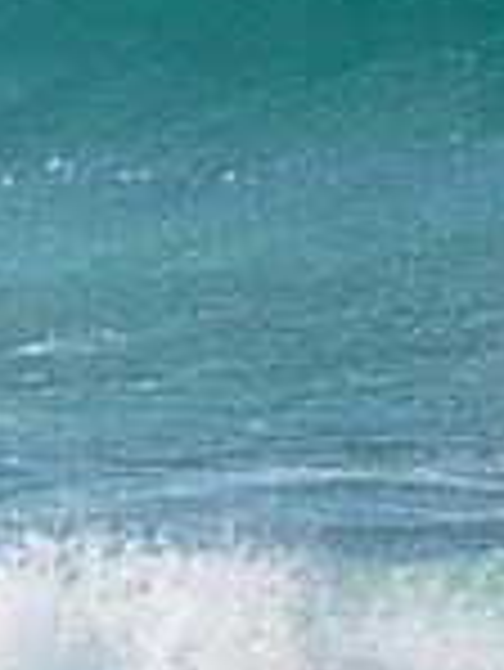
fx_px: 57943
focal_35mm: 2989
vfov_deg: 0.7
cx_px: -729
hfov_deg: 0.5
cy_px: -25
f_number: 11
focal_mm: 800
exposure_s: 1/1600
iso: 3200
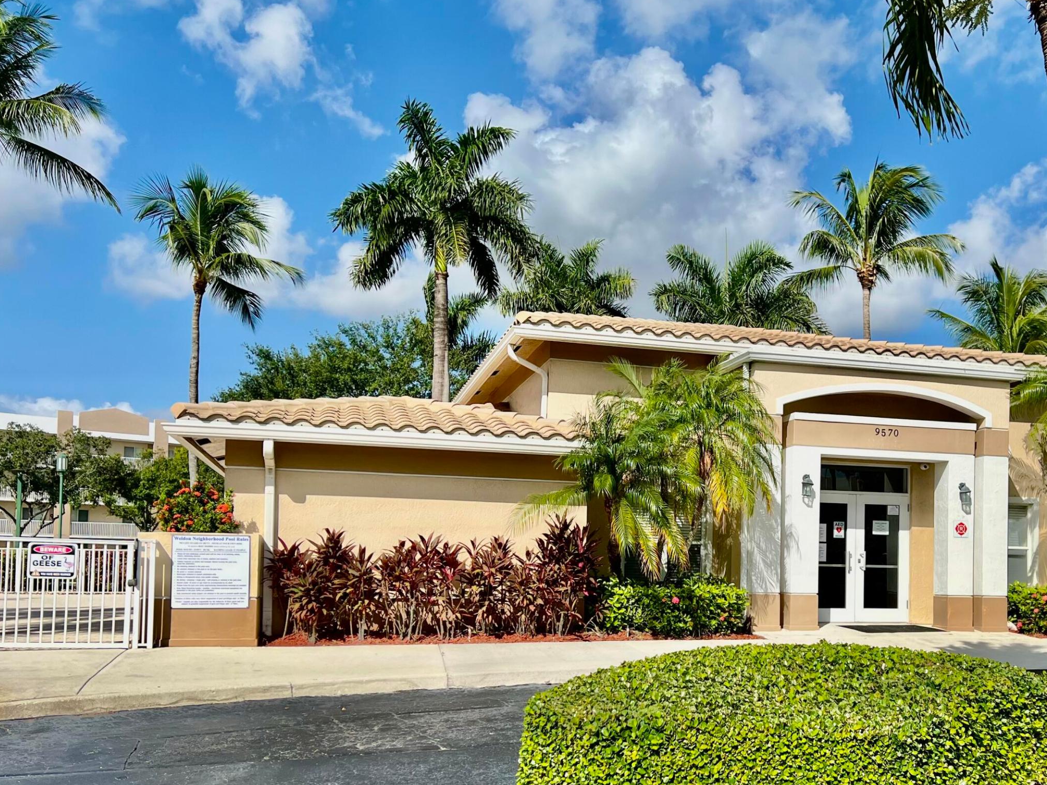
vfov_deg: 38.2
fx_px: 1119
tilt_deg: +2.3
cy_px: 529
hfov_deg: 49.0
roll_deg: -0.4
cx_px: 724
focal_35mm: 37
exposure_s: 1/6579
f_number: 1.5
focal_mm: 5.7
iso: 50
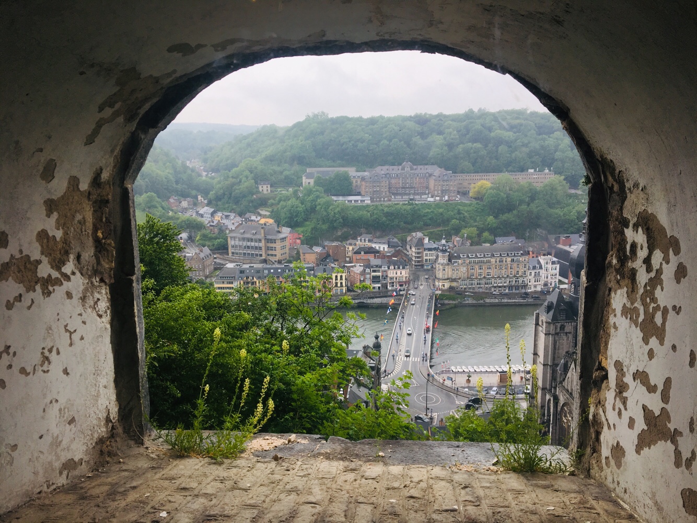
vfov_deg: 48.2
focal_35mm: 29
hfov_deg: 61.7
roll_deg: +1.1
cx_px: 348
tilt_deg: -12.0
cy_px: 262
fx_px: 584
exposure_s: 1/450
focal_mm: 4.15
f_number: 2.2
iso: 25
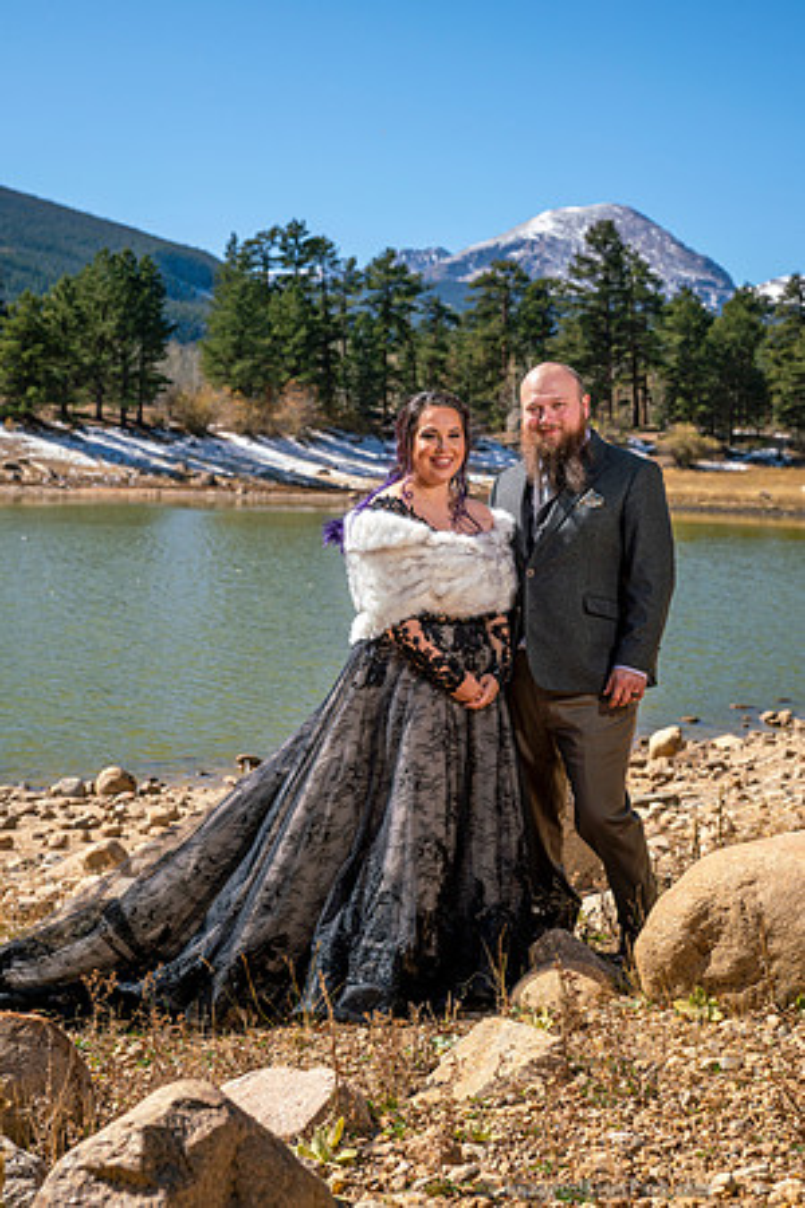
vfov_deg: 39.6
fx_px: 1677
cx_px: 402
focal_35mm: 50
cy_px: 604
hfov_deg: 27.0
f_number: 5.6
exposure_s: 1/640
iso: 100
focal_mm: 50
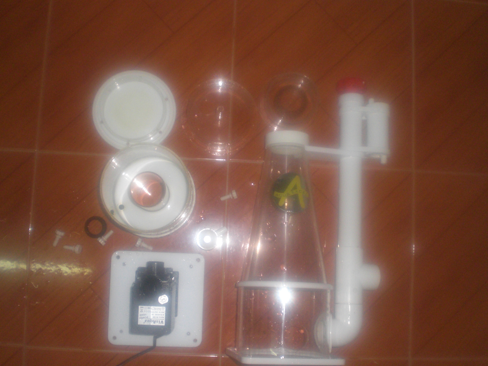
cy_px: 186
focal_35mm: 39
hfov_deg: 47.9
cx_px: 239
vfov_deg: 36.8
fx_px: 550
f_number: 3.1
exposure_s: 1/60
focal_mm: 6.3
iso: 200
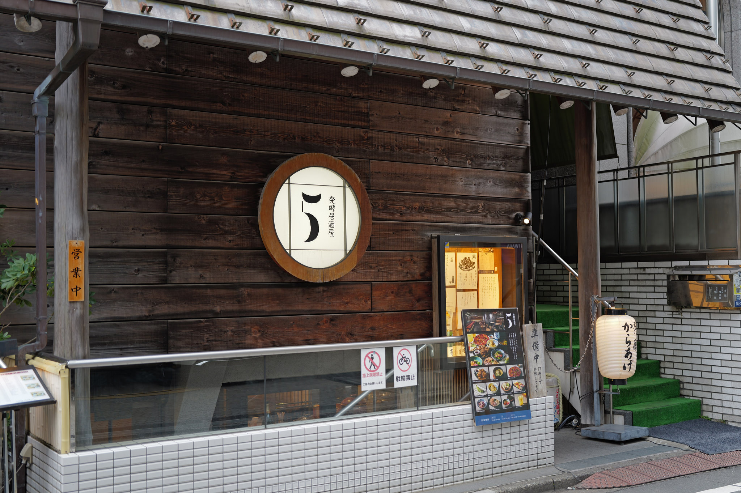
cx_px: 370
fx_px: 885
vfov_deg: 31.2
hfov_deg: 45.5
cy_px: 246
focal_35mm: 43
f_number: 2
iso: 100
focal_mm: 43
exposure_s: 1/80
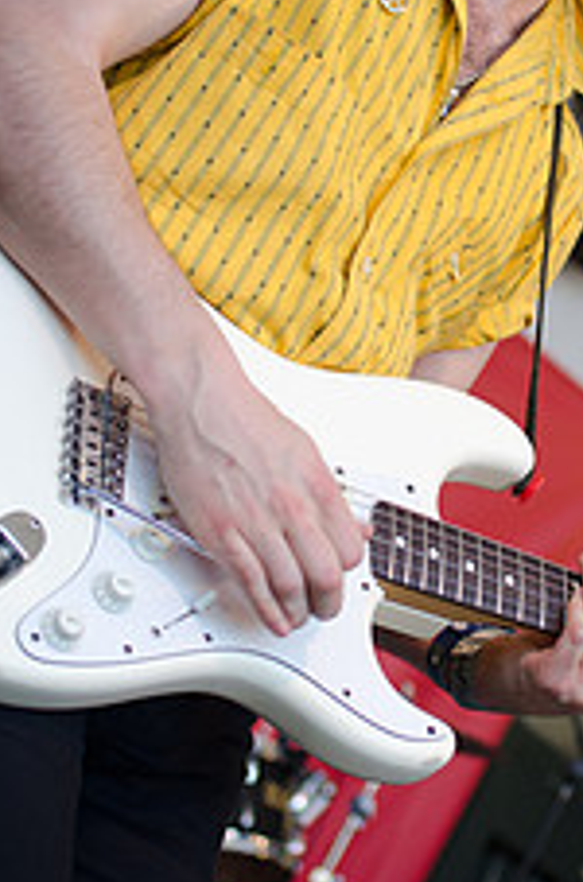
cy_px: 253
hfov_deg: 13.0
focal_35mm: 104
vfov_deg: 19.6
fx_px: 2541
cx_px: 509
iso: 125
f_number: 3.2
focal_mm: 35
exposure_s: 1/160
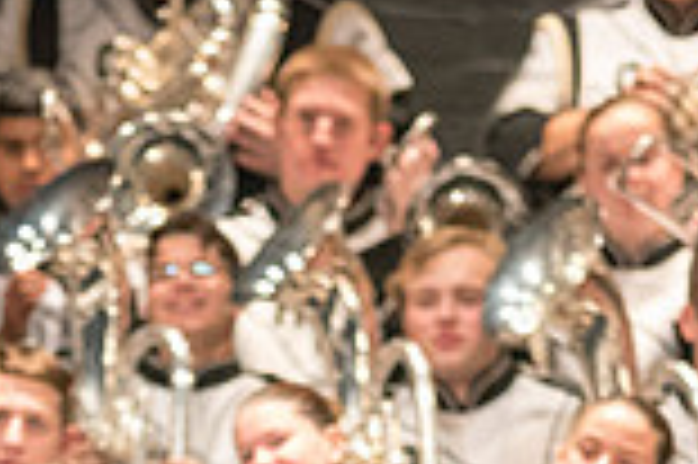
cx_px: 234
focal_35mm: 1122
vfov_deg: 1.2
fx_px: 21731
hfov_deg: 1.8
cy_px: 809
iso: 4000
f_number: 2.8
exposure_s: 1/500
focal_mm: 300
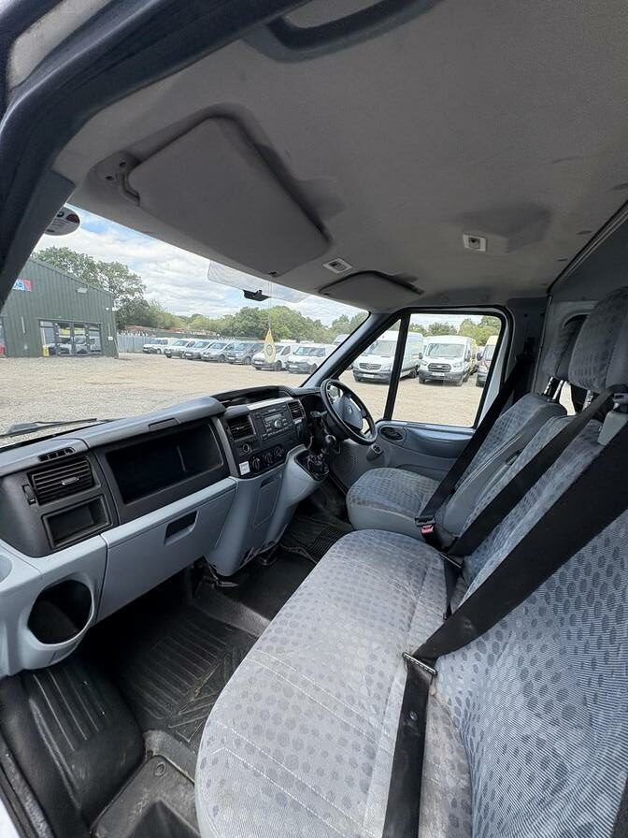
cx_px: 314
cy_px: 419
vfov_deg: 102.1
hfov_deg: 85.7
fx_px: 339
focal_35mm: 14
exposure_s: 1/453
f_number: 2.2
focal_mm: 2.22
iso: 64
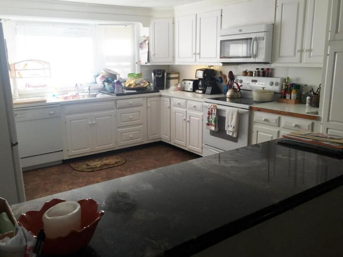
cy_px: 120
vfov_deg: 45.4
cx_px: 160
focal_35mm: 31
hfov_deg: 58.3
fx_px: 307
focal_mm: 4.15
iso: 40
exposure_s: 1/120
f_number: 2.2
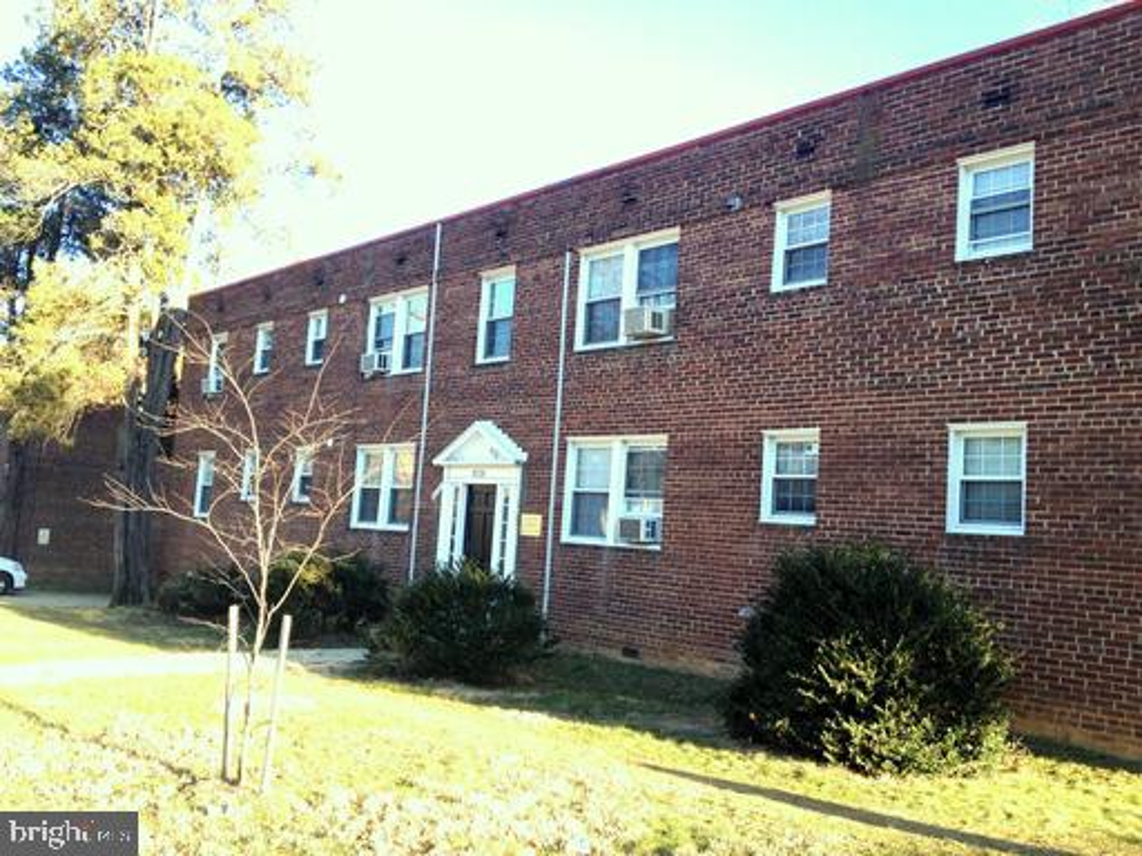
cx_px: 571
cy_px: 428
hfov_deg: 52.6
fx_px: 1155
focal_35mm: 35
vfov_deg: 40.7
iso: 50
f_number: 2.4
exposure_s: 1/286
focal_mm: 4.28
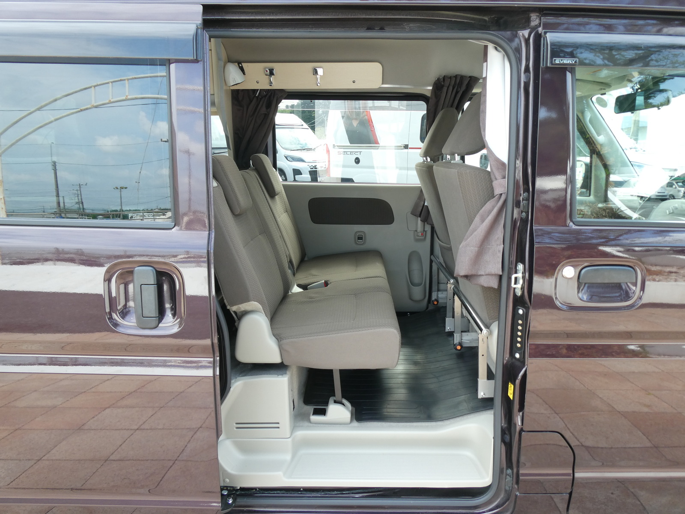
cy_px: 257
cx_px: 342
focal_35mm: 24
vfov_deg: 56.8
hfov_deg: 71.6
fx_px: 475
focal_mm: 4.3
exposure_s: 1/60
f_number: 3.3
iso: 80
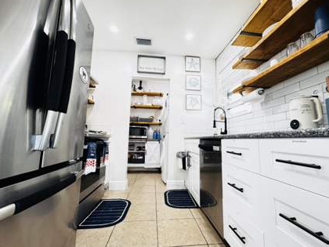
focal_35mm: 16
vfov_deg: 78.1
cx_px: 174
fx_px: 152
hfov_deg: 94.4
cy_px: 118
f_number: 2.2
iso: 320
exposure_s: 1/60
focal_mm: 2.22
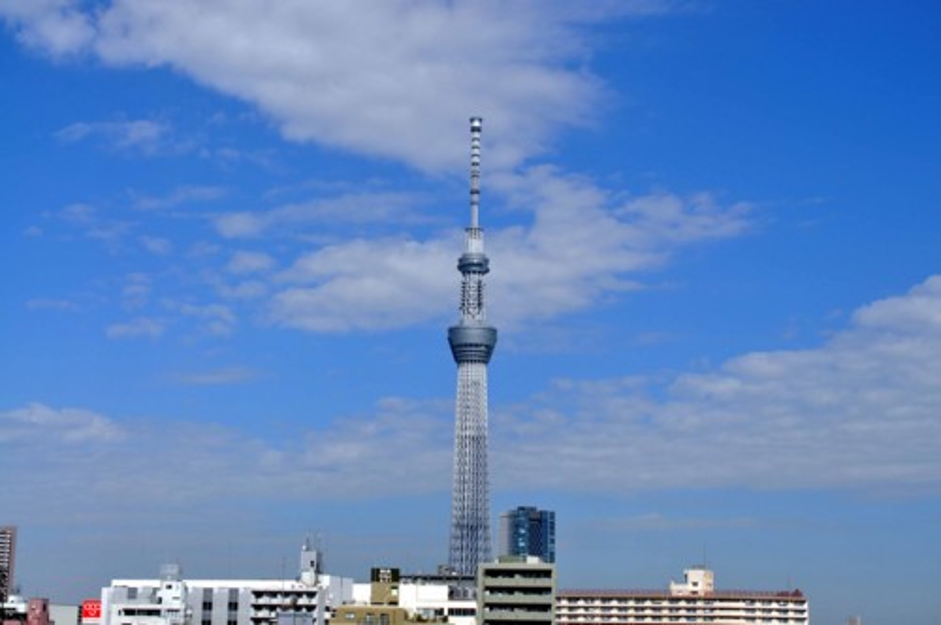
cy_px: 312
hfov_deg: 33.4
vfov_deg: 22.6
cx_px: 470
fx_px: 1566
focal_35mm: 60
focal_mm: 40
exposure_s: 1/500
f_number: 11
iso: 200
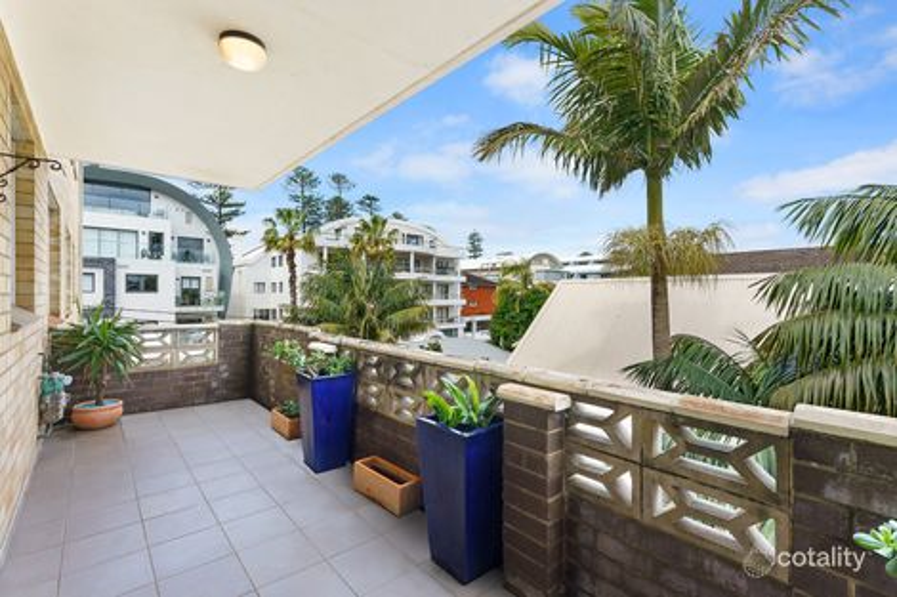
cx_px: 448
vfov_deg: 74.0
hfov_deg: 97.1
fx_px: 396
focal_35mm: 16
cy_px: 298
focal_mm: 15.9
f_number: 11
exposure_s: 1/15
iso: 400
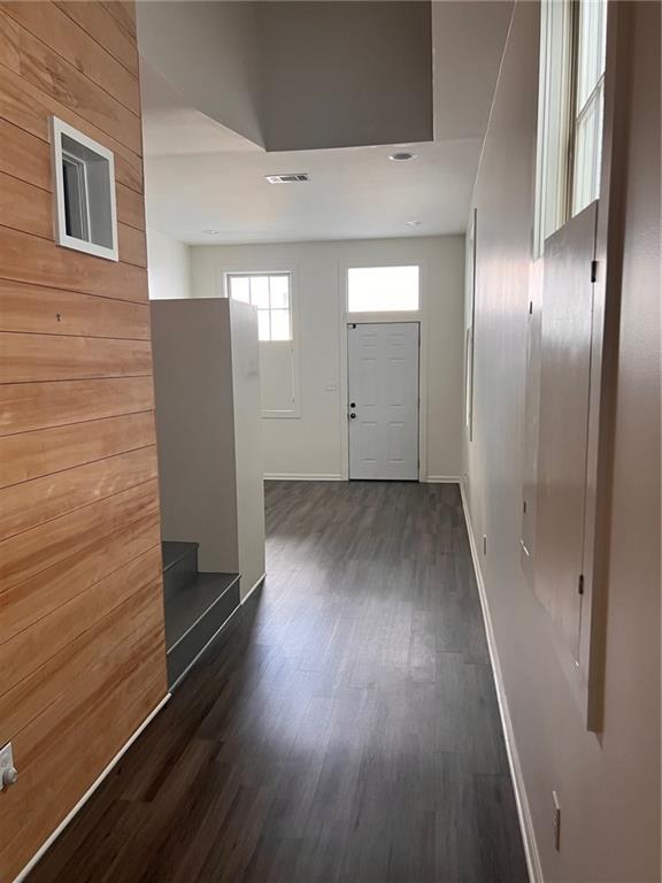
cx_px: 331
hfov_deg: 53.1
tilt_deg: -7.8
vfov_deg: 67.3
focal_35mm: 26
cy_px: 442
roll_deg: +0.5
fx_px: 663
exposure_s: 1/60
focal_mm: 5.7
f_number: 1.5
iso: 125
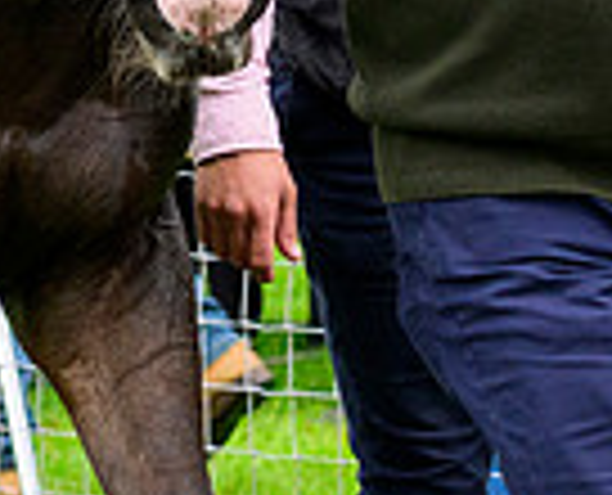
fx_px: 9932
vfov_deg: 2.8
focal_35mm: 546
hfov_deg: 3.5
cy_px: -633
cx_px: -406
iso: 1000
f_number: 5.6
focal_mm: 105
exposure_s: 1/500
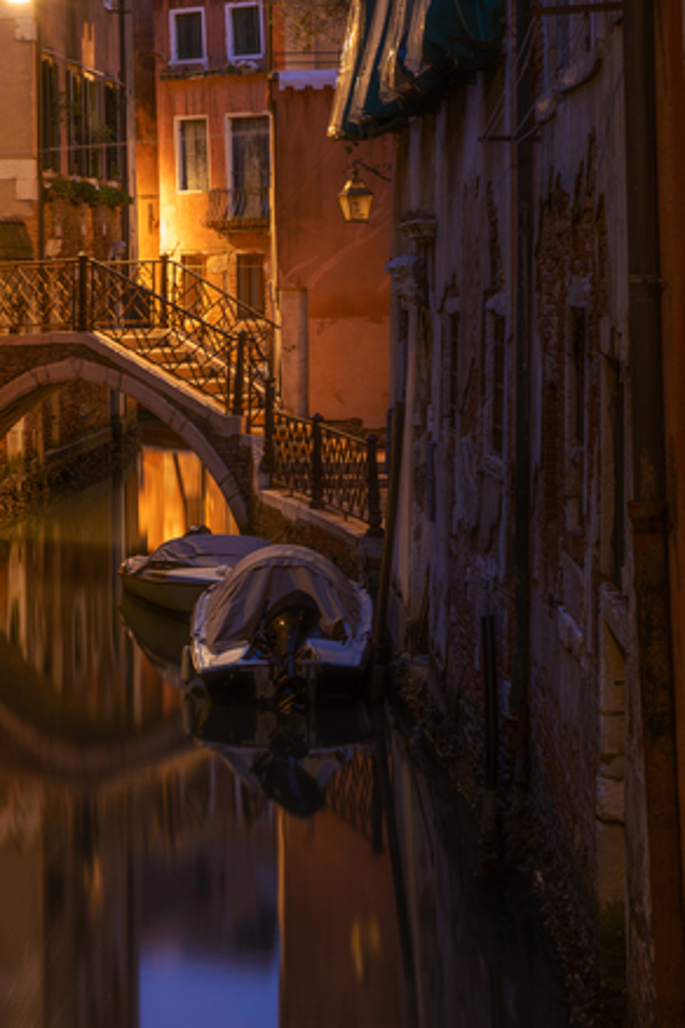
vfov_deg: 20.4
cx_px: 298
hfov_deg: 13.7
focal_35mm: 100
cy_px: 610
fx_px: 2854
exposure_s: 30
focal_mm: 73
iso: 80
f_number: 8
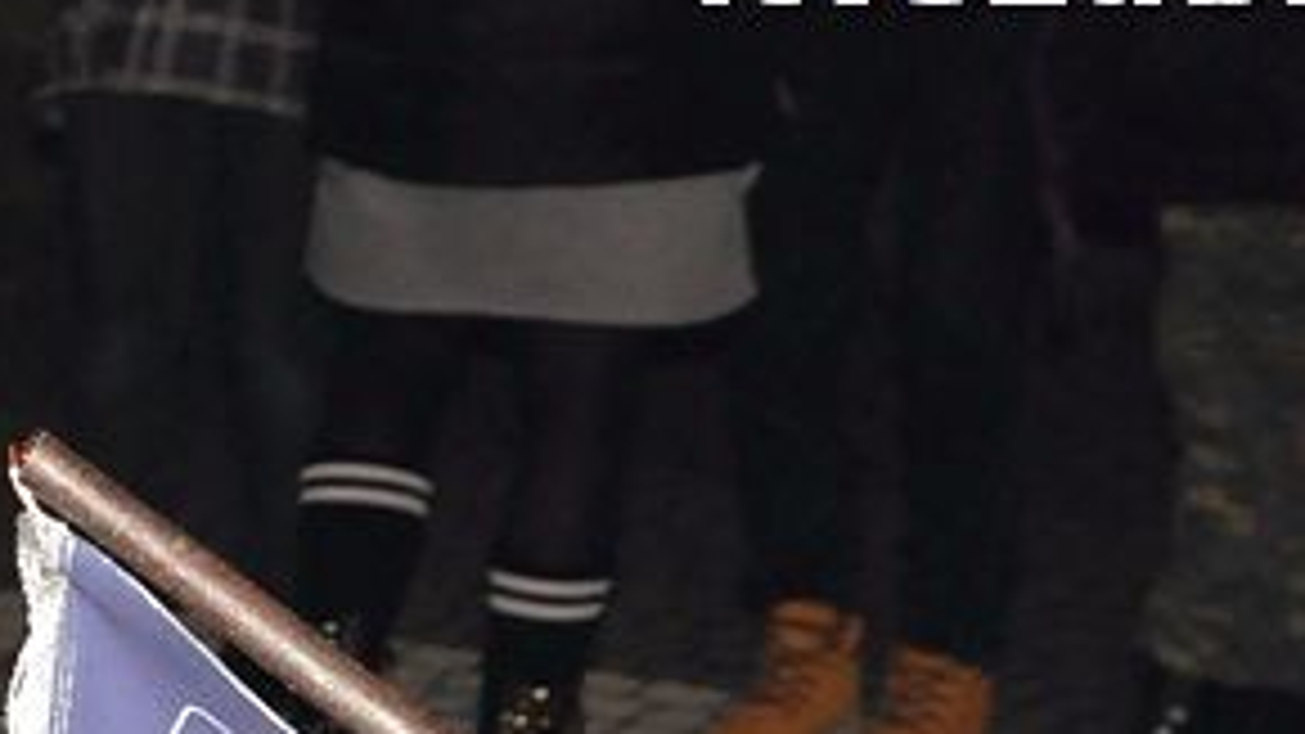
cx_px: -202
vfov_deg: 8.6
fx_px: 4774
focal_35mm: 138
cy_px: 1087
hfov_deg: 15.1
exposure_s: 1/60
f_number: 5.6
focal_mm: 30
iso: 3200
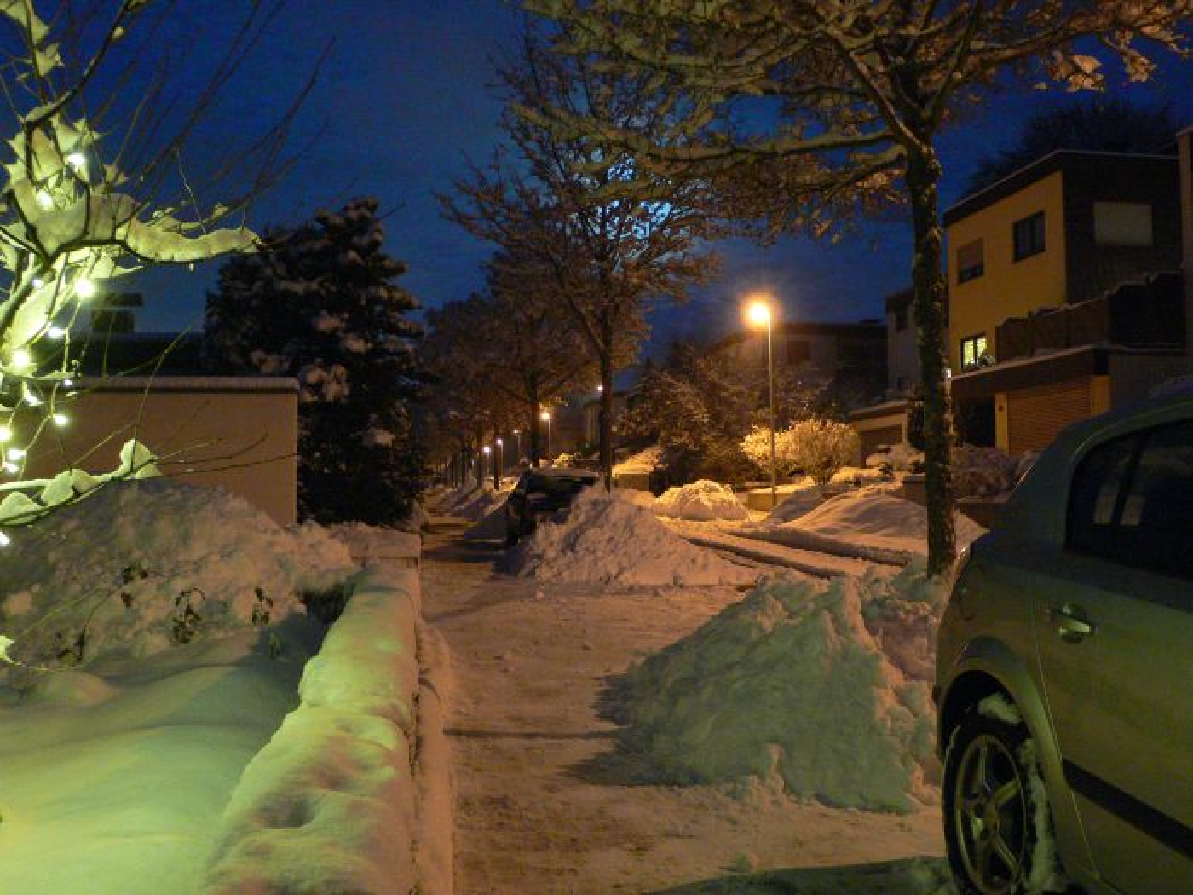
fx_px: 1172
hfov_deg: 54.0
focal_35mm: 34
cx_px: 596
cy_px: 448
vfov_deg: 41.8
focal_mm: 6.3
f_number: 2.8
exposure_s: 1
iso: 200
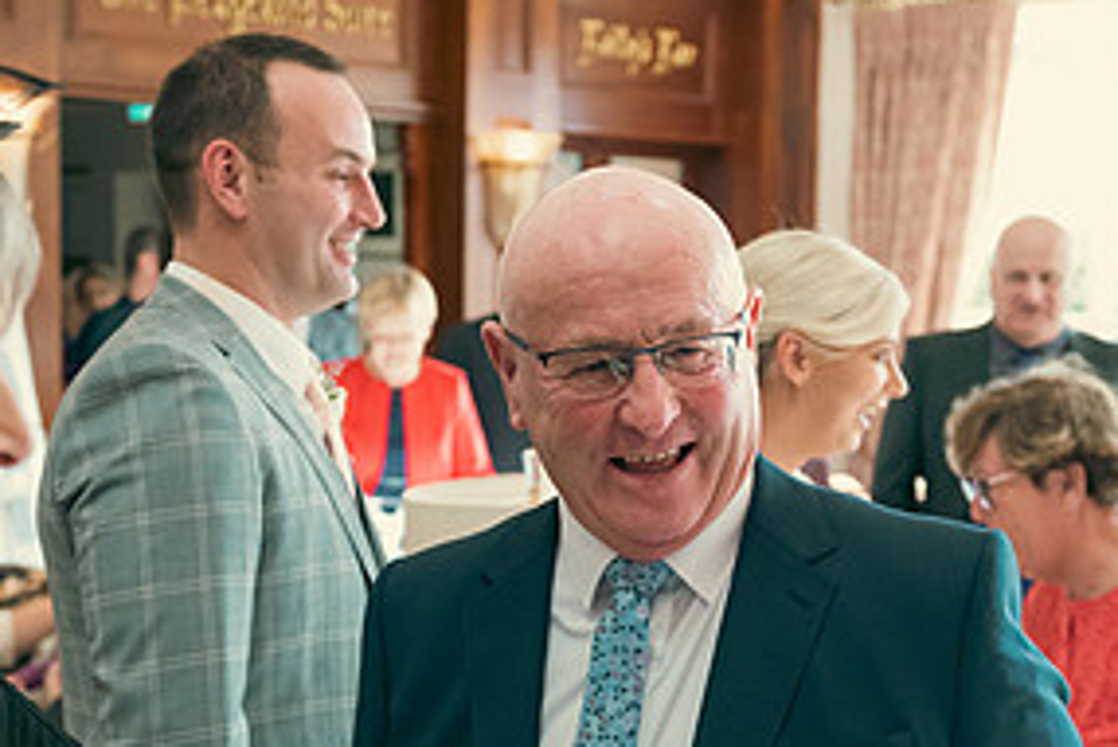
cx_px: 582
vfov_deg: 19.7
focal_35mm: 69
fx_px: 2144
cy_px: 487
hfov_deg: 29.2
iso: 640
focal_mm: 34
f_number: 3.5
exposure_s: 1/125
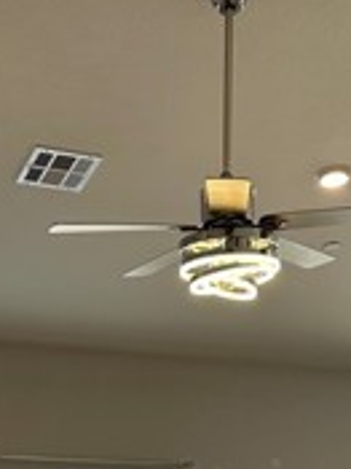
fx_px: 1191
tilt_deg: -6.0
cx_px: 174
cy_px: 716
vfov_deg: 19.3
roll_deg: -0.6
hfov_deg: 16.8
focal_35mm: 88
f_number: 1.78
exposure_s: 1/170
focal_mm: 6.86
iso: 80
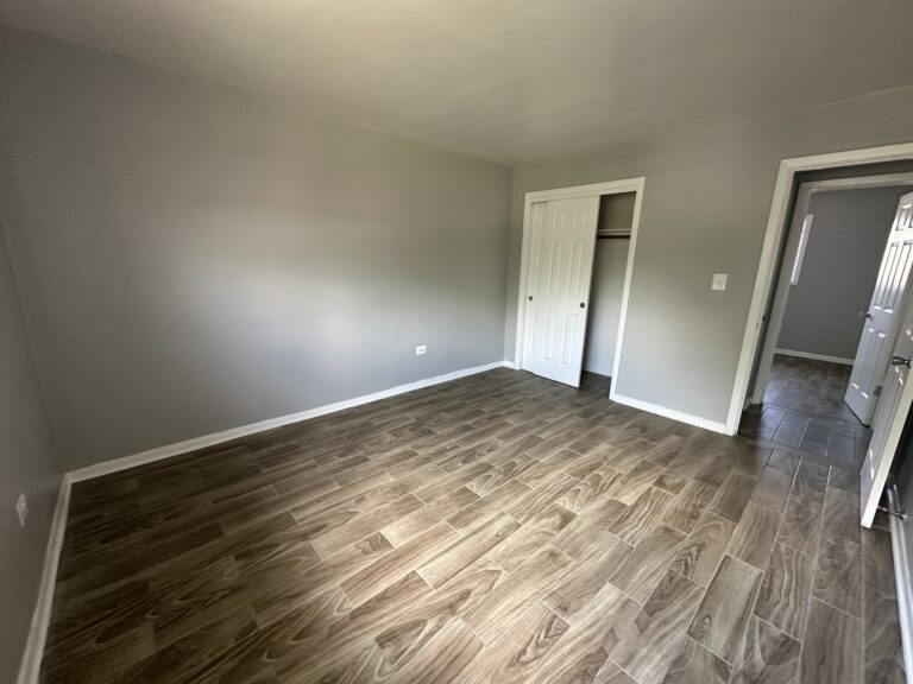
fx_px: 369
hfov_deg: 102.1
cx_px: 456
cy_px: 342
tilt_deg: -12.7
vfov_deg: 85.7
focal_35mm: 14
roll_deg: -2.0
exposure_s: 1/99
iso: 320
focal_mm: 2.22
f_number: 2.2
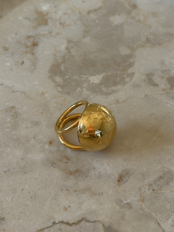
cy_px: 116
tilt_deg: -56.3
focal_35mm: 48
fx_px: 322
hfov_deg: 30.3
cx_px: 87
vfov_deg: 39.7
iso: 80
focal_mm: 6.76
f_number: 1.78
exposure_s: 1/437
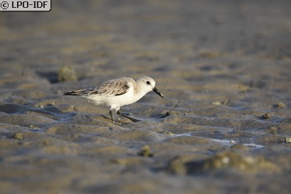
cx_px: 146
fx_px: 7272
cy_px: 97
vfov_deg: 1.5
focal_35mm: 900
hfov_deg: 2.3
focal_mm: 600
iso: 1000
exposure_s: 1/2500
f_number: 6.3
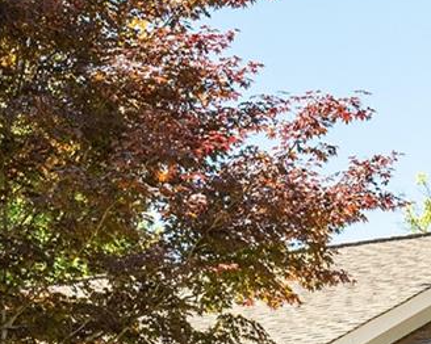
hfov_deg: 14.6
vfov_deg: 11.2
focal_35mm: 132
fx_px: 1682
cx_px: 159
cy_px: 544
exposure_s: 1/400
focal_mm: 22.5
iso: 250
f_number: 7.1
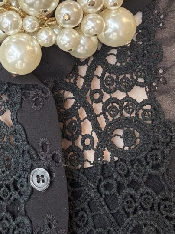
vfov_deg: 32.9
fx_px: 384
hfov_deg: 25.1
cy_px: 47
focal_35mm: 57
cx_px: 28
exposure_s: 1/121
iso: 40
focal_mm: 2.69
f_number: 1.9
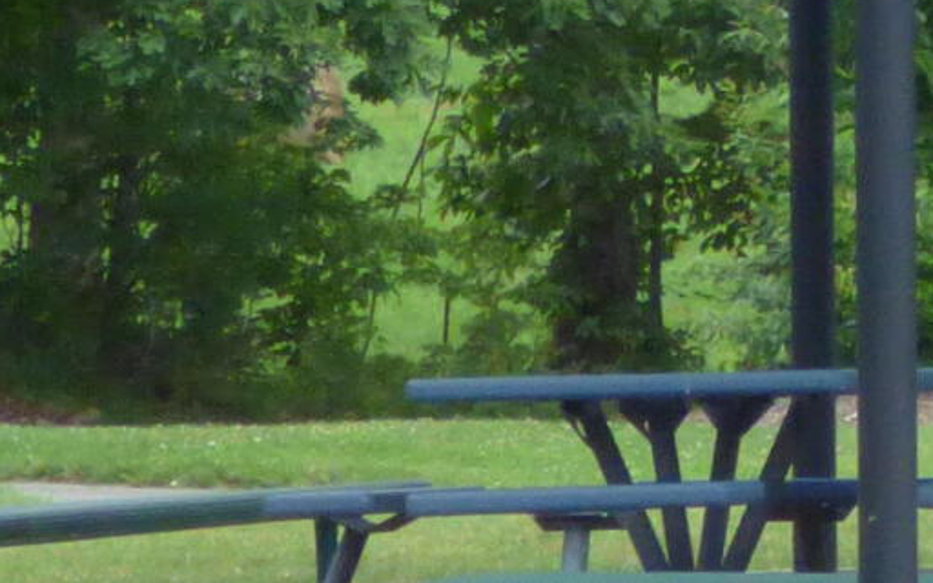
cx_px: 1533
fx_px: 14061
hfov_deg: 3.8
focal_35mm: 553
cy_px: -670
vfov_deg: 2.4
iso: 400
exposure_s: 1/640
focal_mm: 15.97
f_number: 4.7
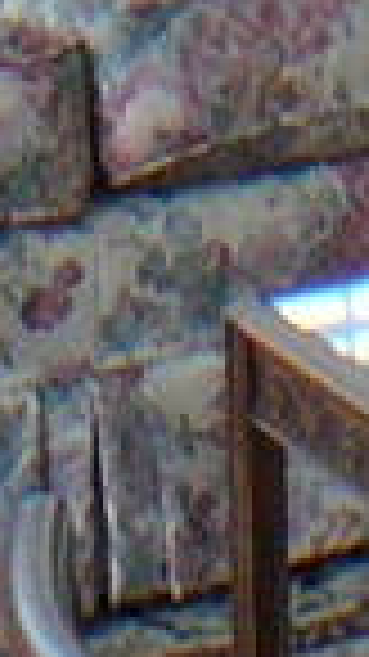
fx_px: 4650
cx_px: 1822
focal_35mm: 267
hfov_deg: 4.0
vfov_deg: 7.9
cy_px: -414
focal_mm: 5.2
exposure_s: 1/30
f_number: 2.8
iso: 200
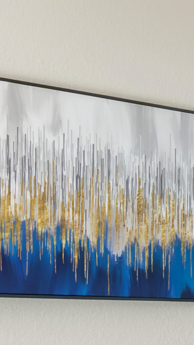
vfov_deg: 19.0
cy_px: 351
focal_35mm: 109
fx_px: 997
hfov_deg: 9.2
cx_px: 549
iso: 400
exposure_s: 1/10
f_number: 10
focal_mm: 14
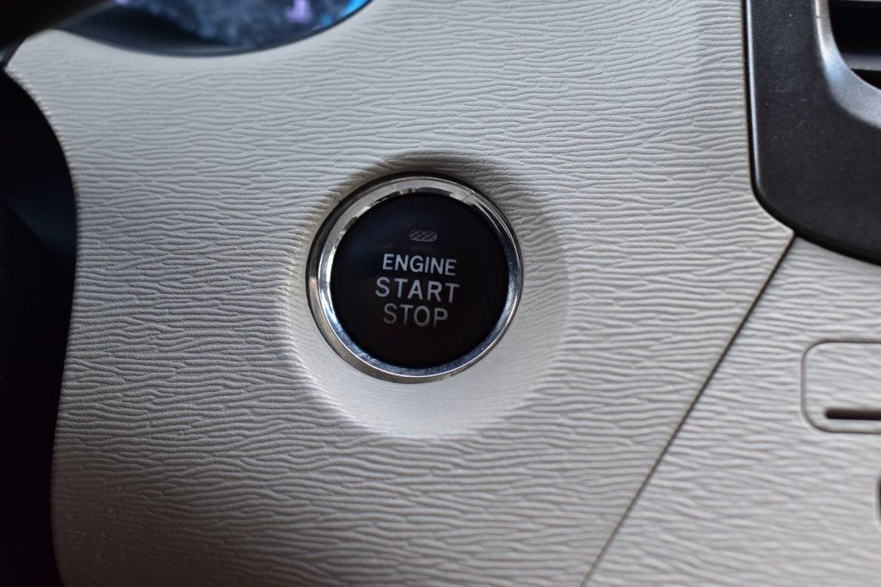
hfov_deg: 36.9
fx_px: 1321
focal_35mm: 54
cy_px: 294
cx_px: 440
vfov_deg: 25.0
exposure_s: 1/25
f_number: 7.1
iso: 400
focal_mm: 36
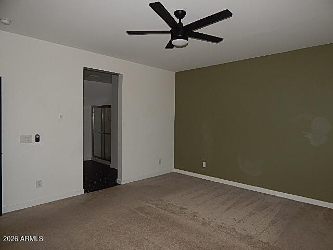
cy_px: 125
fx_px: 221
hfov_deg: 73.9
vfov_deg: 58.9
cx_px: 166
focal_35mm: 23
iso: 125
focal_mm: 4
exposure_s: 1/30
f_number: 3
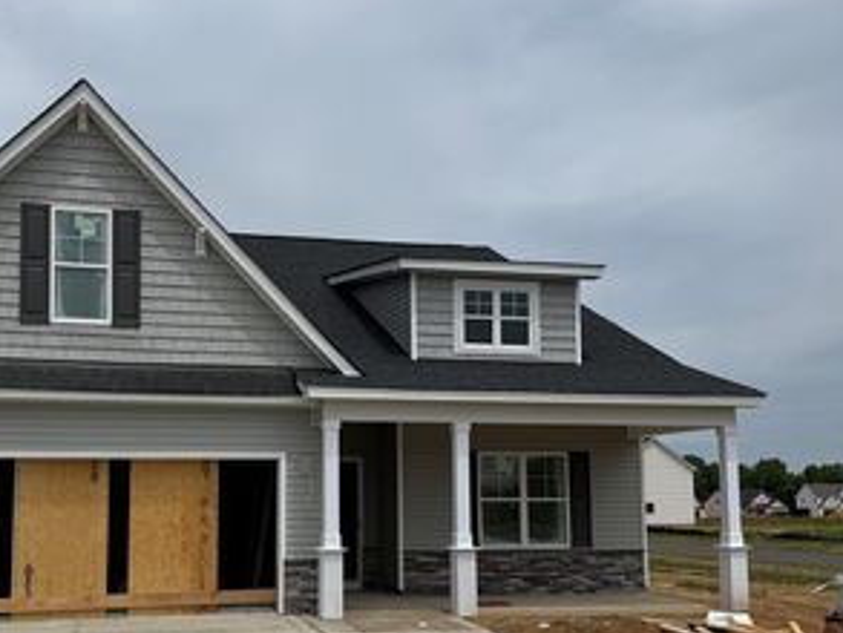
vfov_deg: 34.9
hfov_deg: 45.3
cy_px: 413
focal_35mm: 41
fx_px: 999
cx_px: 302
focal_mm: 6.76
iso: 80
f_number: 1.78
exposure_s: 1/11905
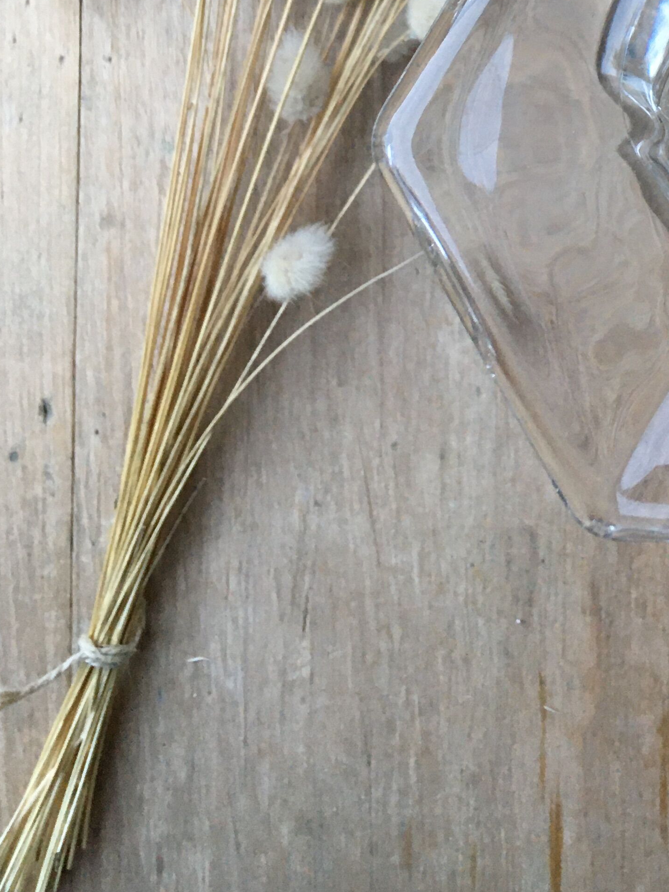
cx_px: 678
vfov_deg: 29.4
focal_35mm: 61
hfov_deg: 23.0
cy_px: -14
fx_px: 1572
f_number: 2.2
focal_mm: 4.15
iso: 125
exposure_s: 1/33
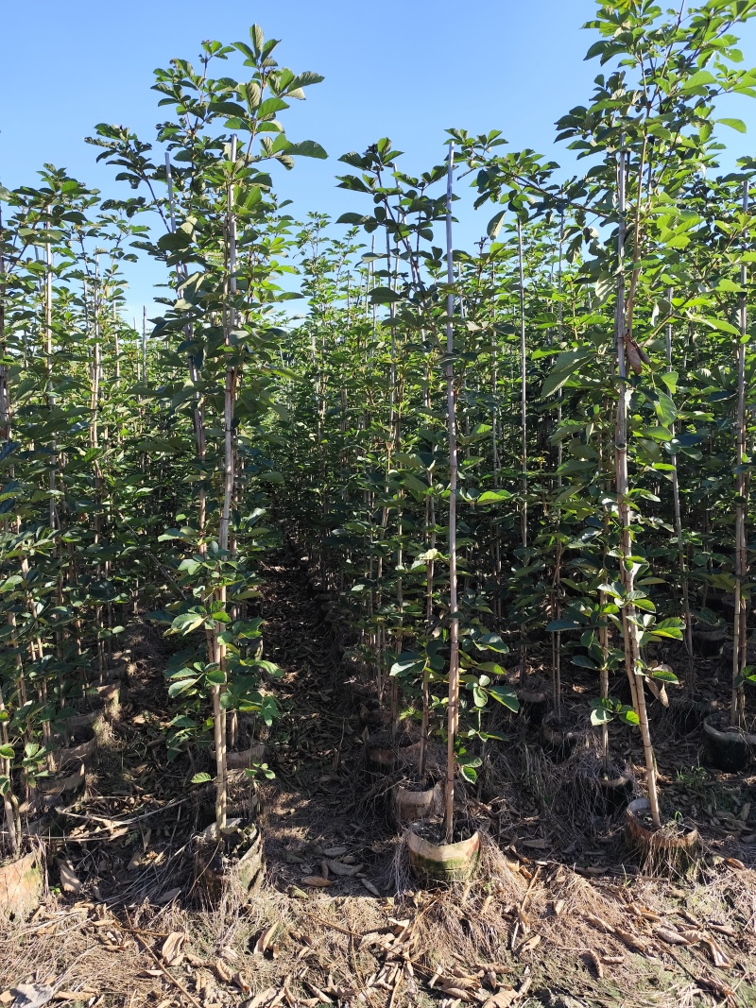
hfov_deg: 58.9
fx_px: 670
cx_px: 378
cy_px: 504
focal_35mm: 23
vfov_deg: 73.9
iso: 50
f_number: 1.65
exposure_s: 1/462
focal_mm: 6.19
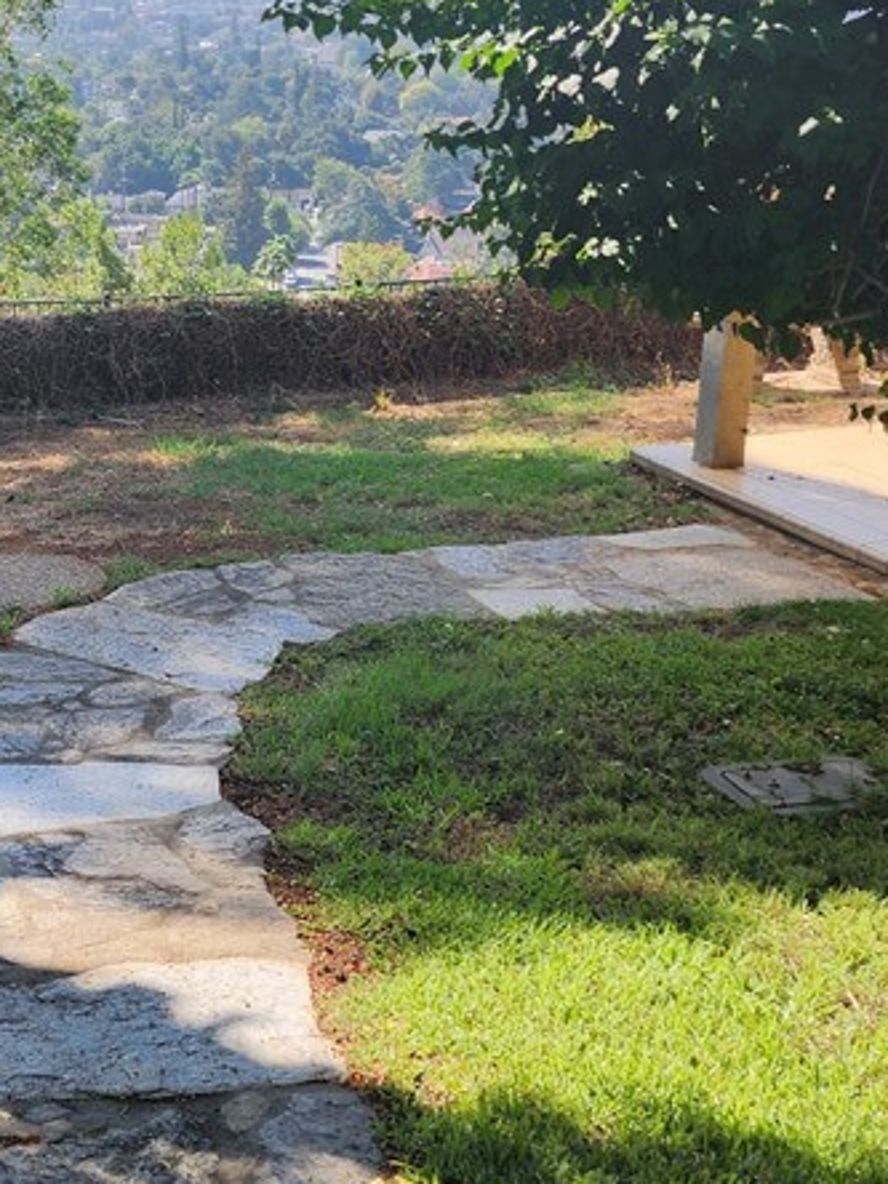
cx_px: 48
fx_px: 1813
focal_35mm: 53
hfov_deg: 26.4
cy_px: 488
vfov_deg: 36.1
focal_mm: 6.4
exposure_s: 1/529
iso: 12
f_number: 1.8
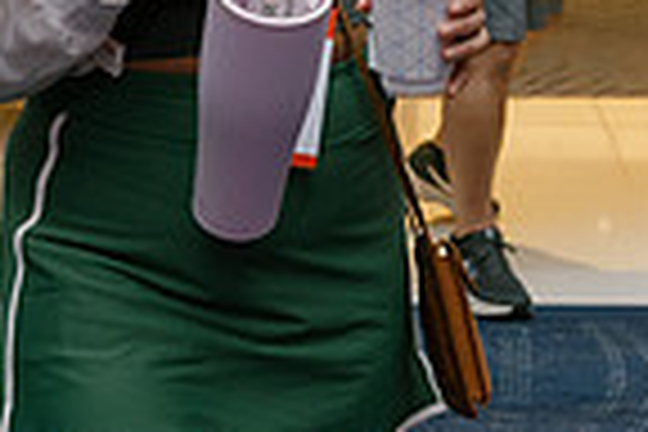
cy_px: -142
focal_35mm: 141
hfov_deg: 14.5
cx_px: 212
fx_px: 2538
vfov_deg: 9.5
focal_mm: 35
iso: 1250
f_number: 4
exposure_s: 1/160
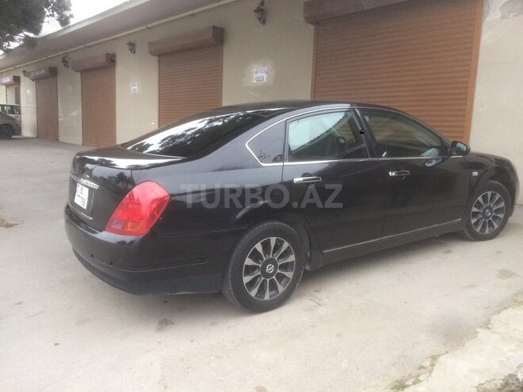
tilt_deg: -8.0
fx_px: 438
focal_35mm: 29
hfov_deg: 61.7
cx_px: 262
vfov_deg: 48.2
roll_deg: -2.8
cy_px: 196
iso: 80
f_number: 2.2
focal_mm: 4.15
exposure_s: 1/33
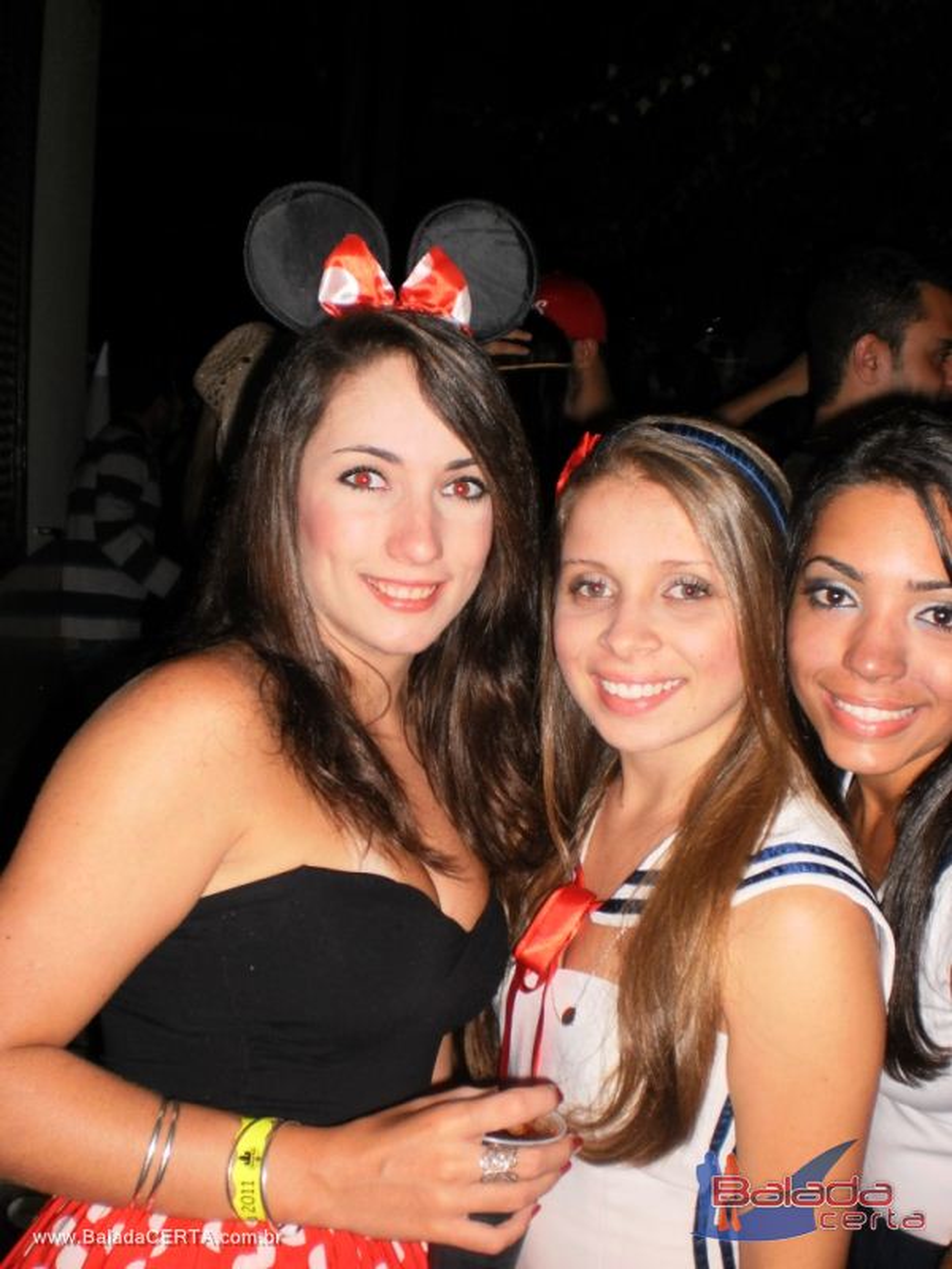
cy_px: 634
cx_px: 476
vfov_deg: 51.4
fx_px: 1320
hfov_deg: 39.7
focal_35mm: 36
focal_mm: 6.3
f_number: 3.1
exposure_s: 1/30
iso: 125
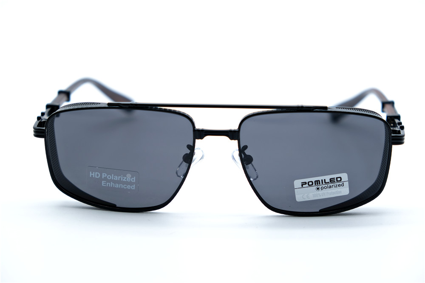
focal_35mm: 83
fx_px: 979
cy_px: 142
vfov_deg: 16.4
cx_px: 212
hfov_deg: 24.5
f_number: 5
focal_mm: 55
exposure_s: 1/140
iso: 160
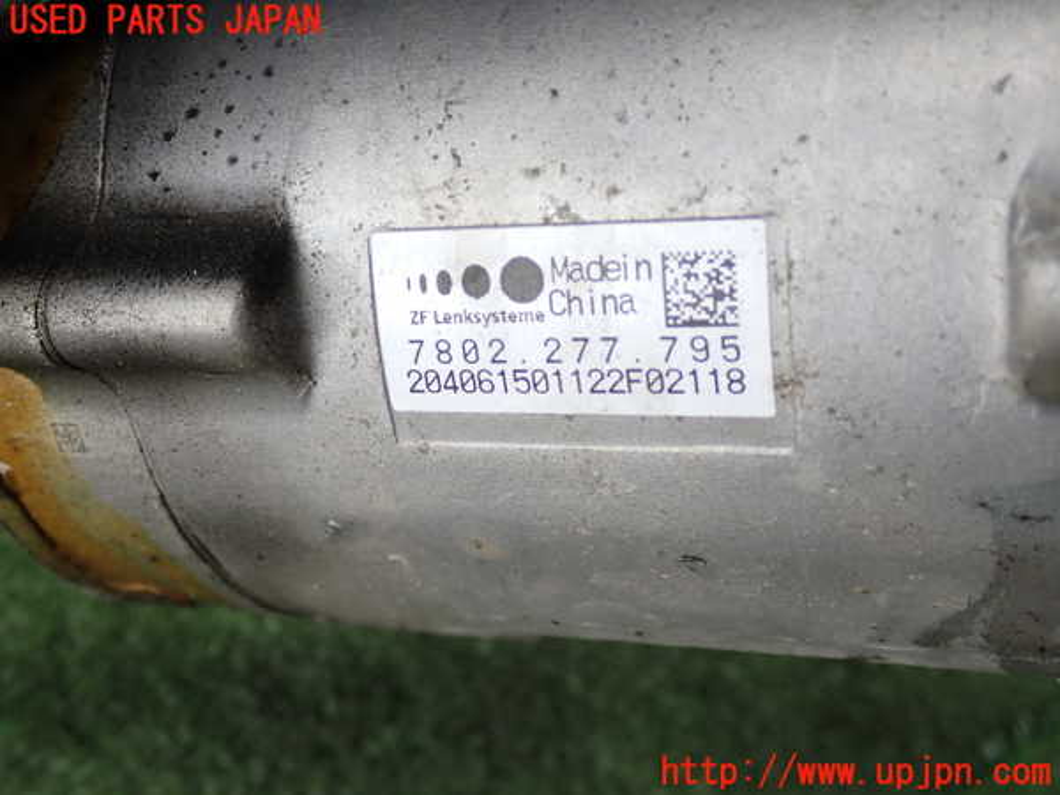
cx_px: 530
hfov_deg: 40.4
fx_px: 1439
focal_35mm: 47
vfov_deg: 30.9
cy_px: 398
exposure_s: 1/160
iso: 100
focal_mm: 8.4
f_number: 3.1
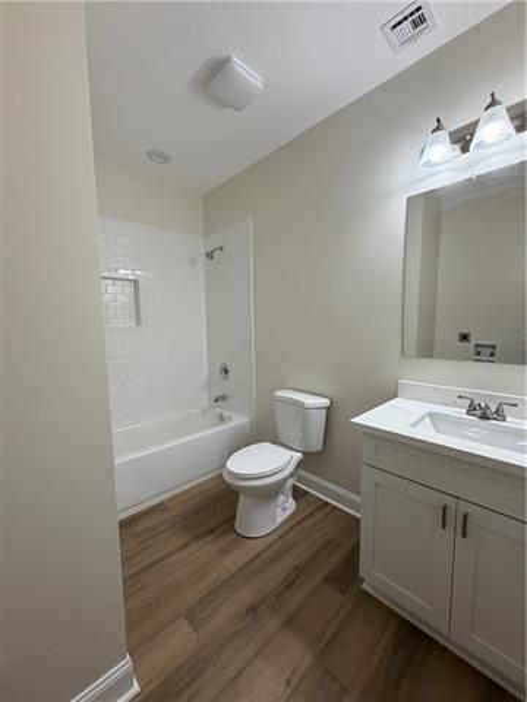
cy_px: 351
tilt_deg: -4.3
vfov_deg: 102.1
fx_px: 284
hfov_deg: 85.7
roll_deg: +1.1
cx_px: 264
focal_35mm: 14
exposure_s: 1/120
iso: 250
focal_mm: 2.22
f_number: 2.2
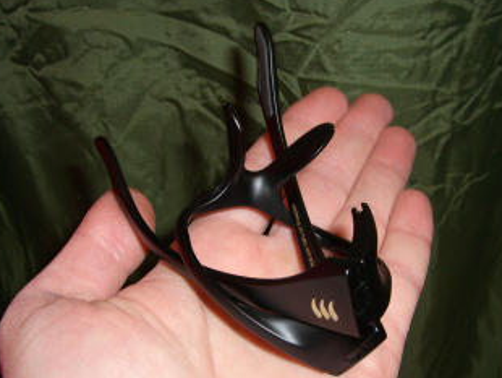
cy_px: 221
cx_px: 272
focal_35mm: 49
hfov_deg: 38.9
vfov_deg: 29.7
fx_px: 711
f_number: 2.7
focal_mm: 6.2
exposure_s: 1/60
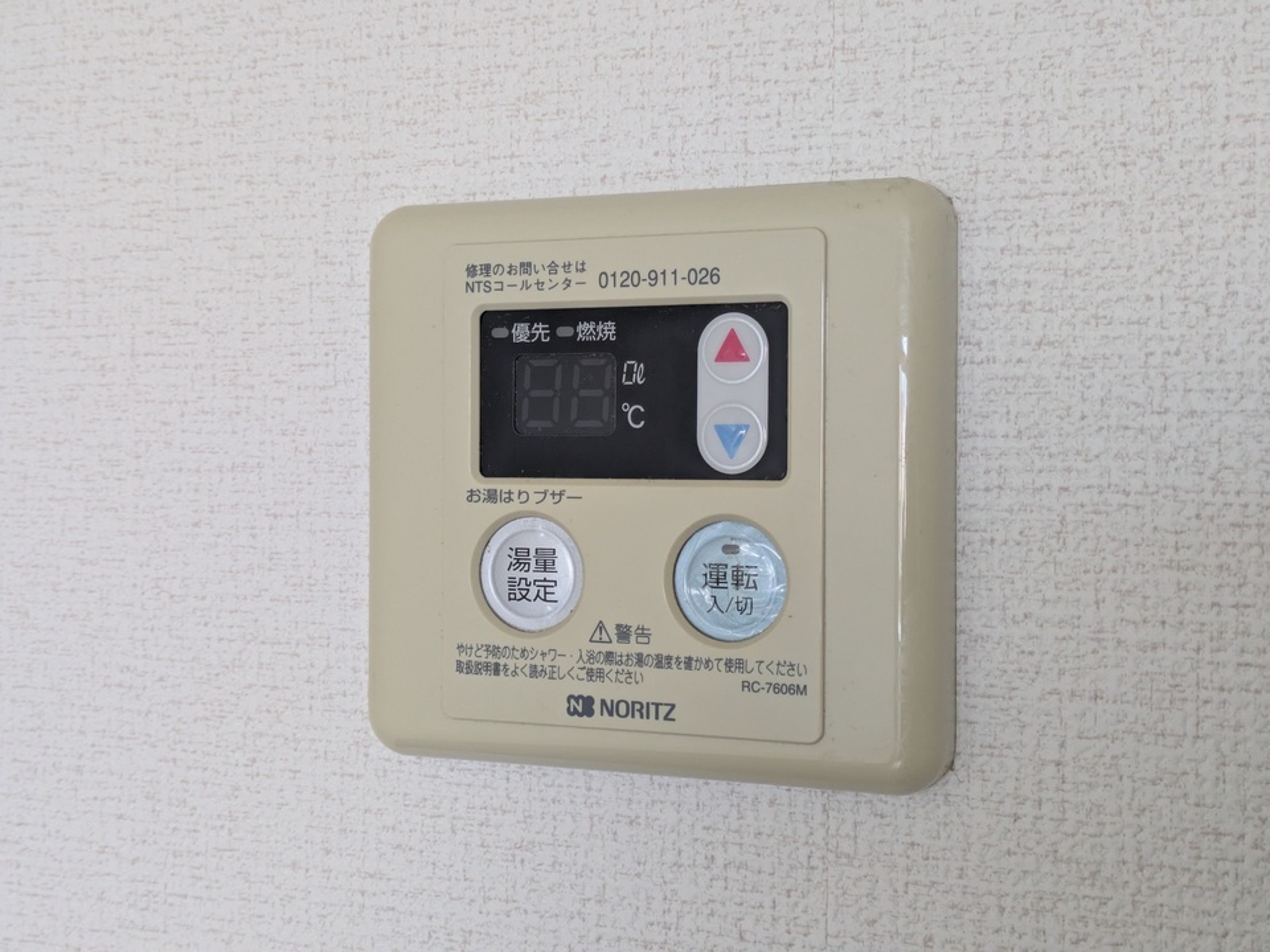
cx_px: 635
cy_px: 476
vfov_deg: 28.6
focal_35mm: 51
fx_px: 1871
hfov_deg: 37.5
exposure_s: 1/120
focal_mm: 5.43
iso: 231
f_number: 1.89
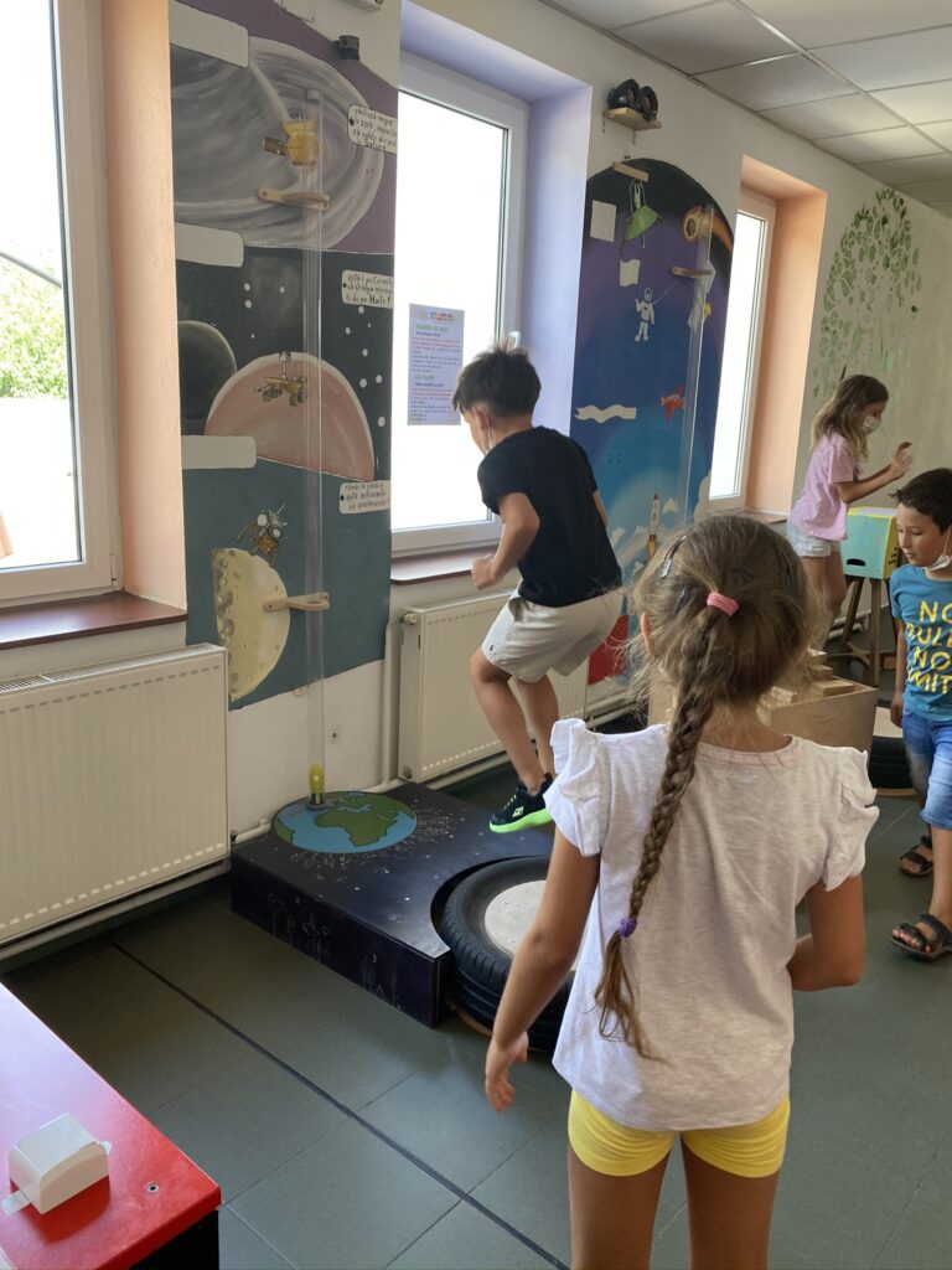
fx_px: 953
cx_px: 476
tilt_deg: -13.1
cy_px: 635
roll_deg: -3.3
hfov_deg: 53.1
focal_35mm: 26
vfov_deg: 67.3
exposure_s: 1/121
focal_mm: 4.25
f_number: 1.8
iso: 125
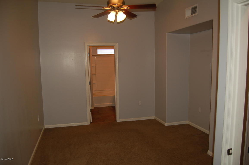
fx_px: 187
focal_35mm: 27
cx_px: 124
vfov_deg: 47.9
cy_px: 82
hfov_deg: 67.4
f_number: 3.5
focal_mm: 18
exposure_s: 1/60
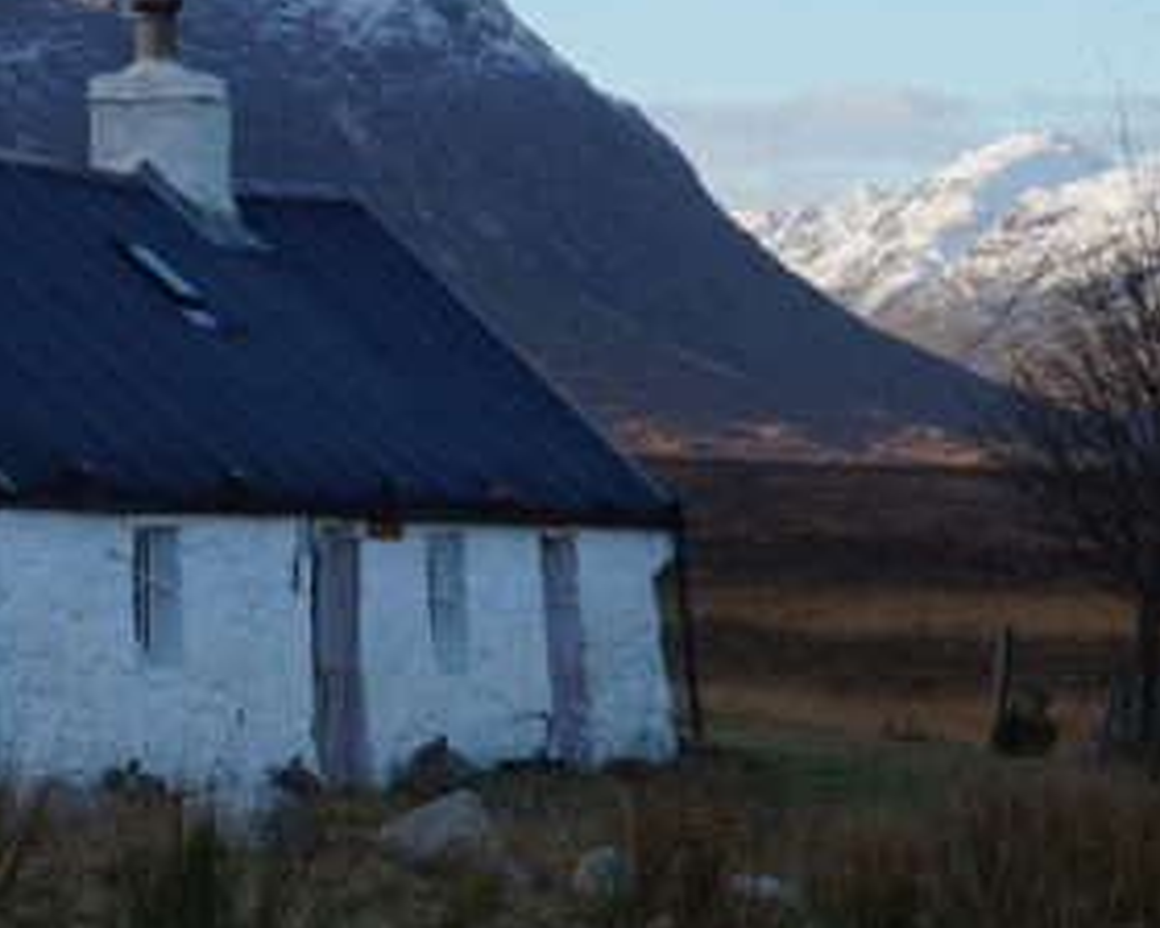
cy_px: 102
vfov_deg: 9.6
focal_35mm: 160
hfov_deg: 12.0
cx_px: 182
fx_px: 5483
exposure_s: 1/80
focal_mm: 31
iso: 100
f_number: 11
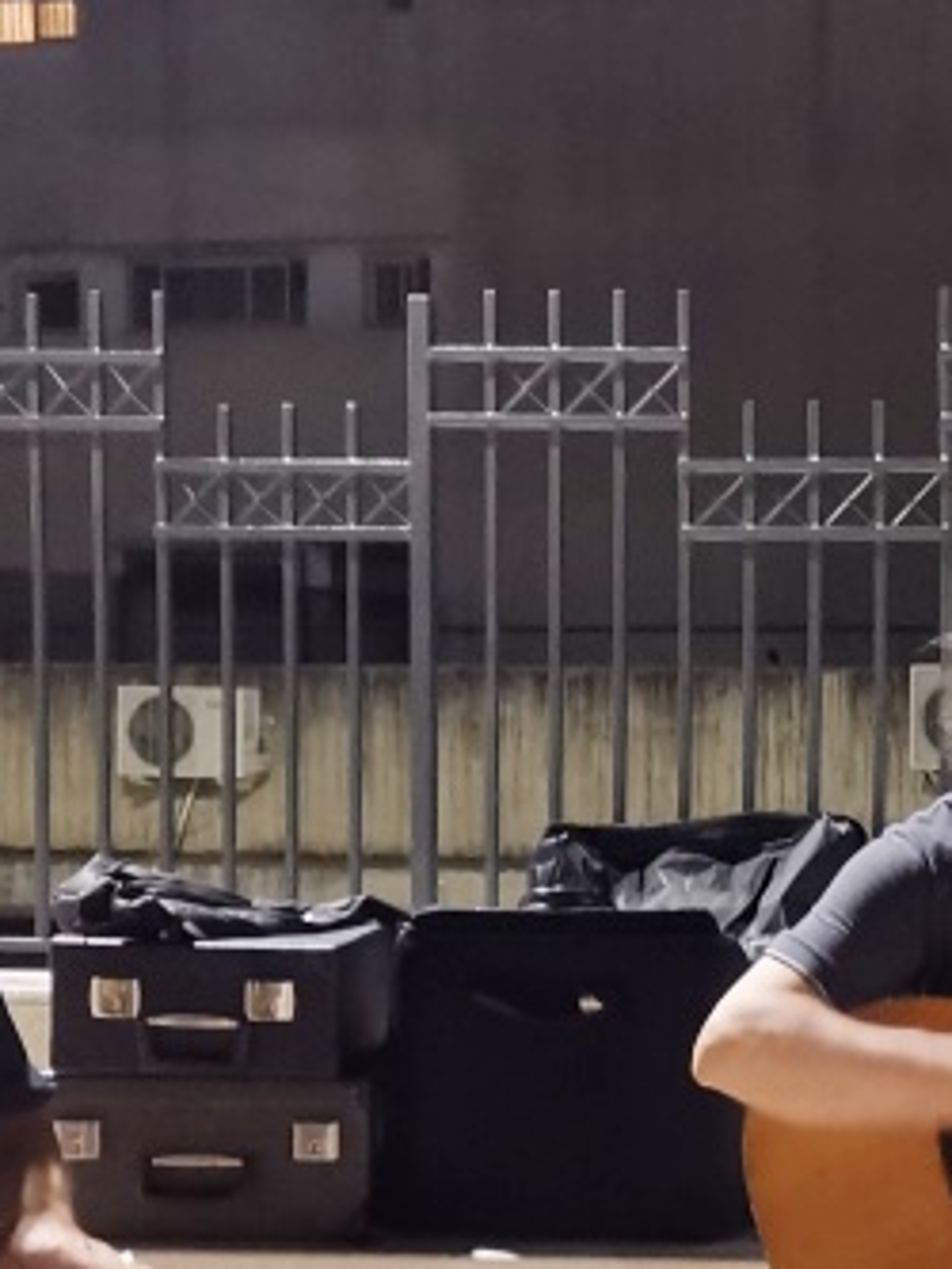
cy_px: 930
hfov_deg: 16.8
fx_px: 3042
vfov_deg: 23.3
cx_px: 1230
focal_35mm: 83
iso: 800
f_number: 1.8
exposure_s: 1/25
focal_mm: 4.75
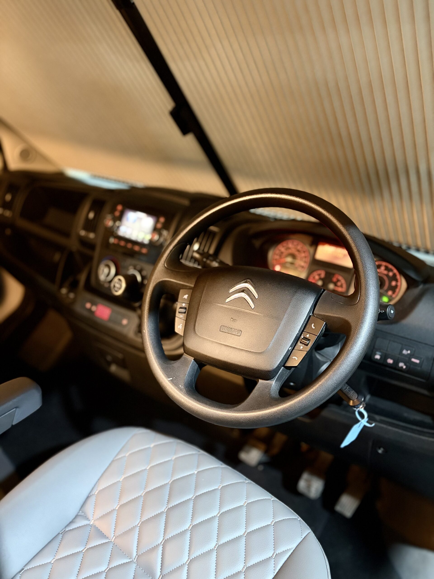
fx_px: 435
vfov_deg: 67.3
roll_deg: -1.1
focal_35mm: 26
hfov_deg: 53.1
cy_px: 290
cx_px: 217
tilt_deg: -26.6
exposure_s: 1/25
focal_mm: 5.96
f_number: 1.6
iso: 500
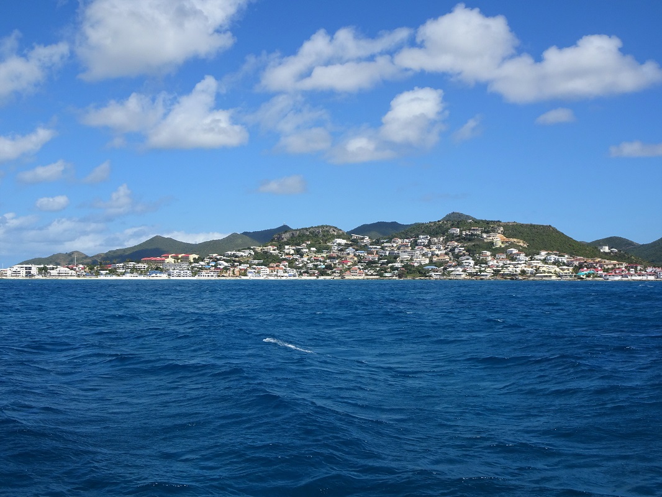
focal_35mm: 35
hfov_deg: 52.6
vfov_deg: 40.7
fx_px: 669
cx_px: 331
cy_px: 248
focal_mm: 5.98
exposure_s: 1/1000
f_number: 4
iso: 80
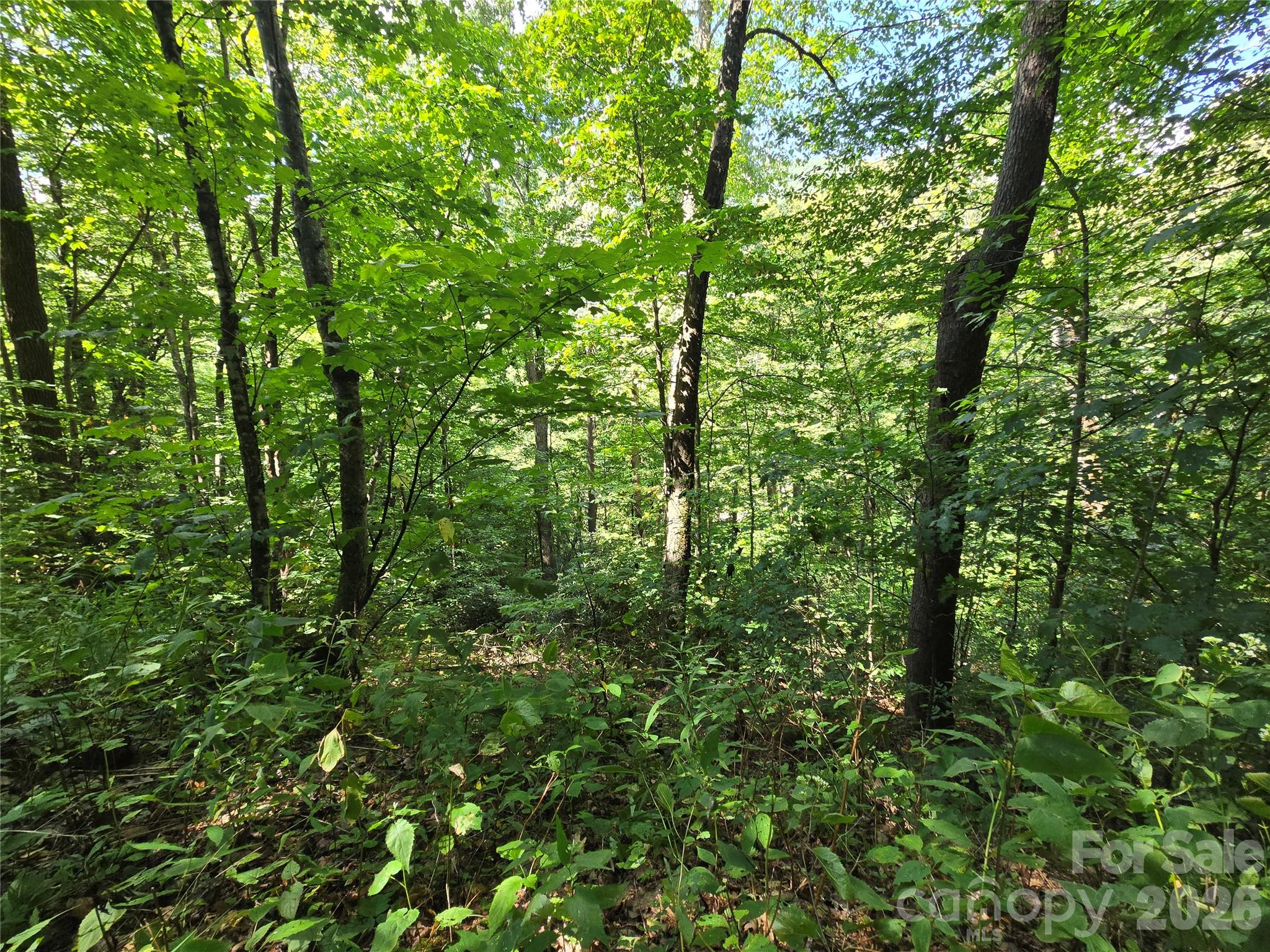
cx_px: 635
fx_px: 477
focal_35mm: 13
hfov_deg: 106.2
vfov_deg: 89.9
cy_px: 476
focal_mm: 2.2
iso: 80
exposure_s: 1/120
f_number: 2.2
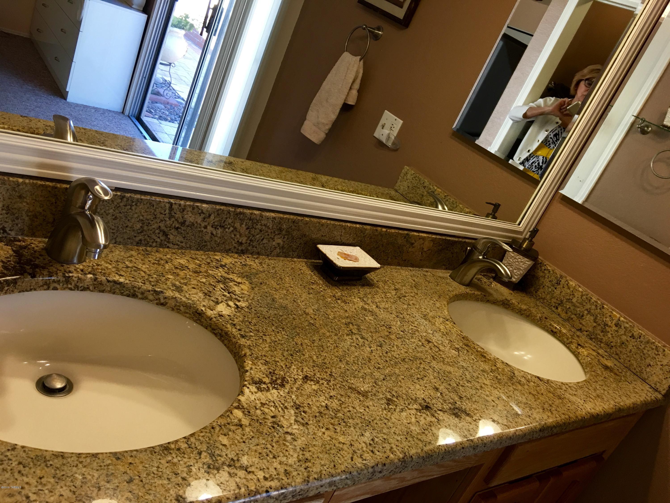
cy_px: 252
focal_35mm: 29
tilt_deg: -20.3
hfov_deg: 61.7
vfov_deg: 48.2
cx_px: 335
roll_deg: -25.4
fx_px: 561
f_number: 2.2
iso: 32
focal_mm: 4.15
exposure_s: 1/30
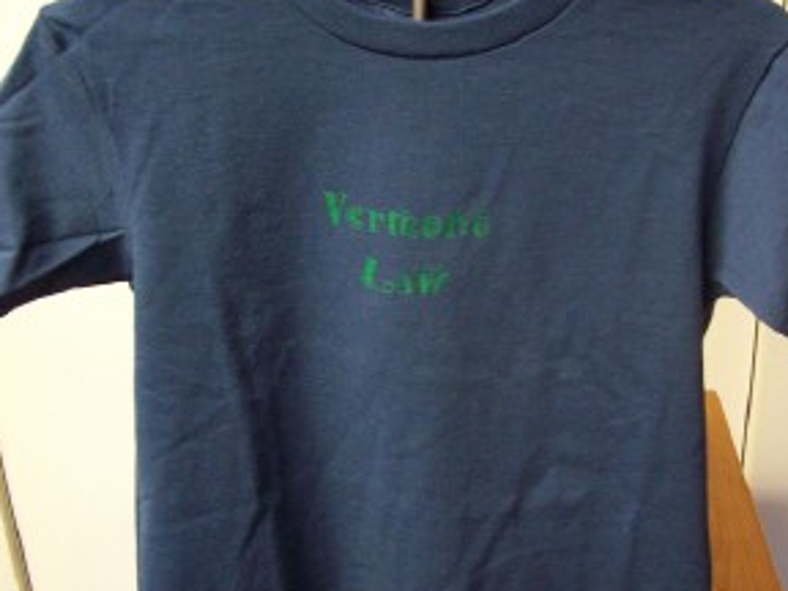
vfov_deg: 29.1
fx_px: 1138
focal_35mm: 50
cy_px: 298
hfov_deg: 38.2
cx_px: 413
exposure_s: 1/8
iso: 200
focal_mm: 6
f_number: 2.7
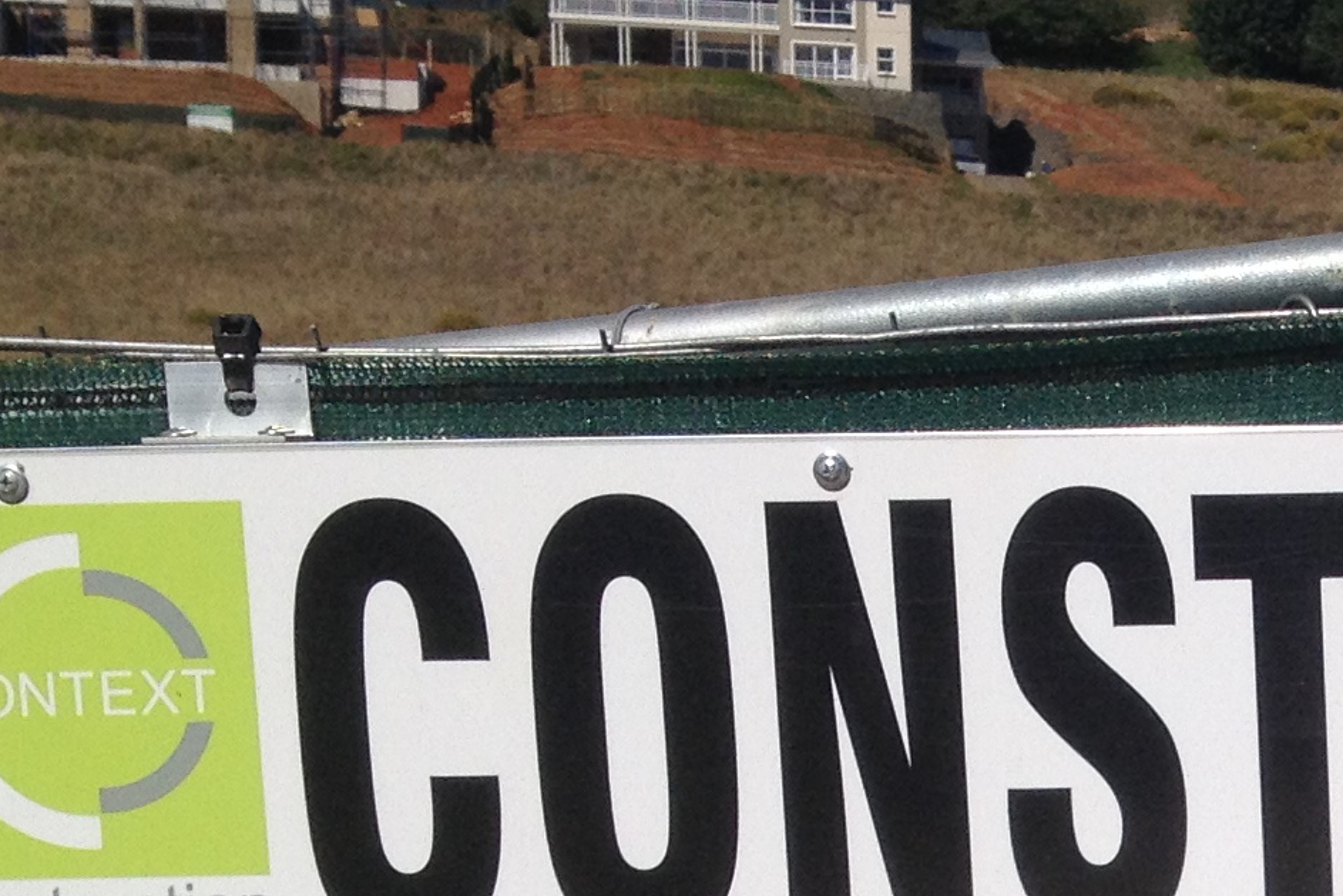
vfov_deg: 10.5
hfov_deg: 15.4
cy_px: 1328
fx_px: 4701
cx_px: 1773
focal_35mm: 126
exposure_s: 1/4255
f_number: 2.4
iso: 64
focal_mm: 4.28
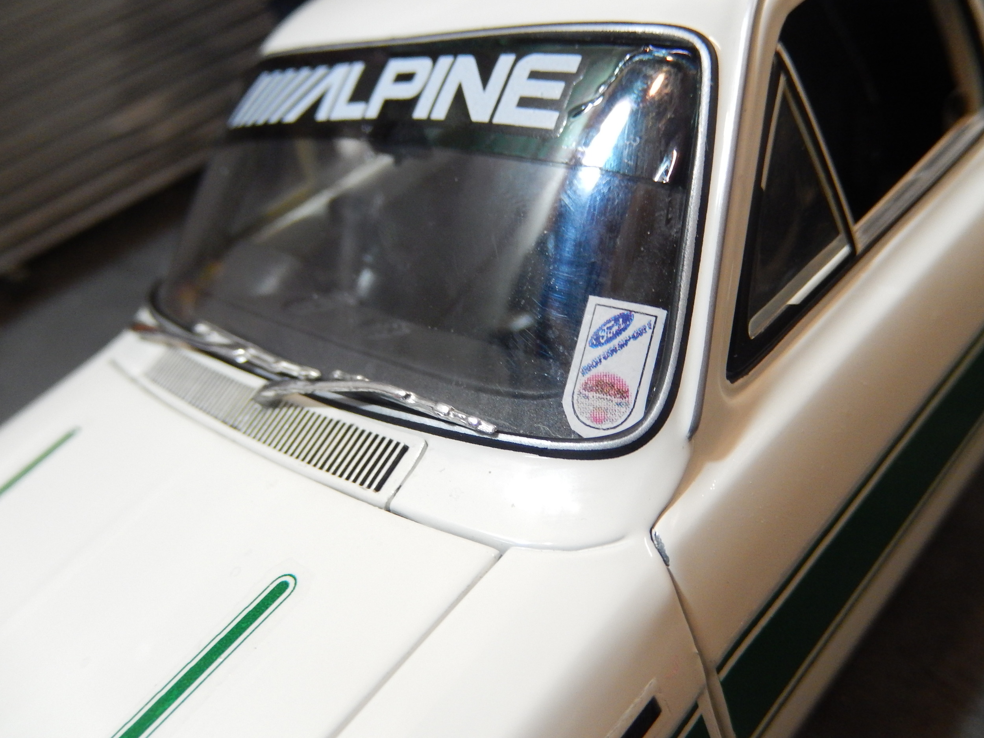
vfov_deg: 44.2
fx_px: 910
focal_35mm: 32
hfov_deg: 56.8
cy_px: 369
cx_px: 492
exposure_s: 1/15
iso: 400
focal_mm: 5.7
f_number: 3.8
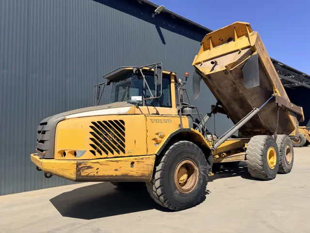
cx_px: 155
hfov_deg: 71.6
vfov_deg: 56.8
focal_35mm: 24
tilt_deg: +5.3
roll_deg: +1.7
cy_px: 116
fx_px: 215
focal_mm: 6.76
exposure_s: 1/4975
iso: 80
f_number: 1.78
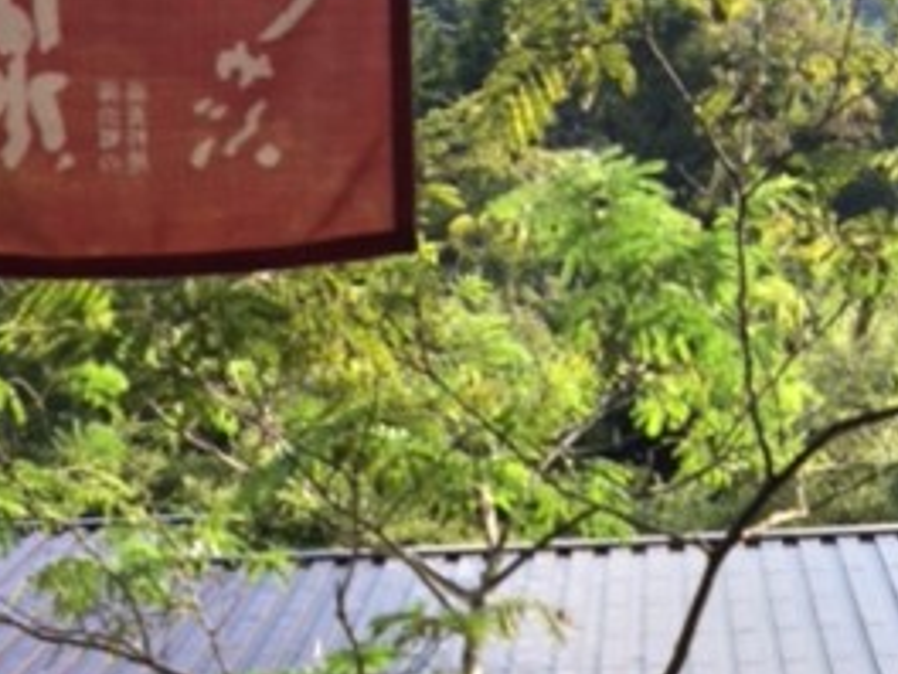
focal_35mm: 66
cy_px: 831
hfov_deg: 29.2
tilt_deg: -2.7
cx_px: 578
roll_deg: +2.2
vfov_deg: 20.6
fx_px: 1712
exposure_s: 1/360
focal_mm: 4.15
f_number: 2.2
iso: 32
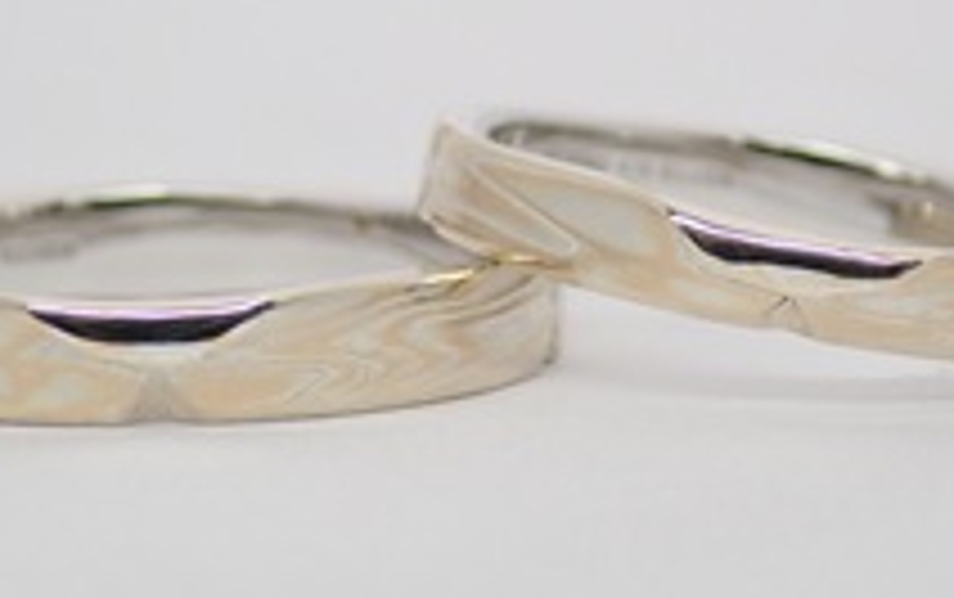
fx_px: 4503
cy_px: 277
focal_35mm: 173
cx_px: 464
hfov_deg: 12.1
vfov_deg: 7.6
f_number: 4.1
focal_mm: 13.65
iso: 200
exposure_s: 1/100
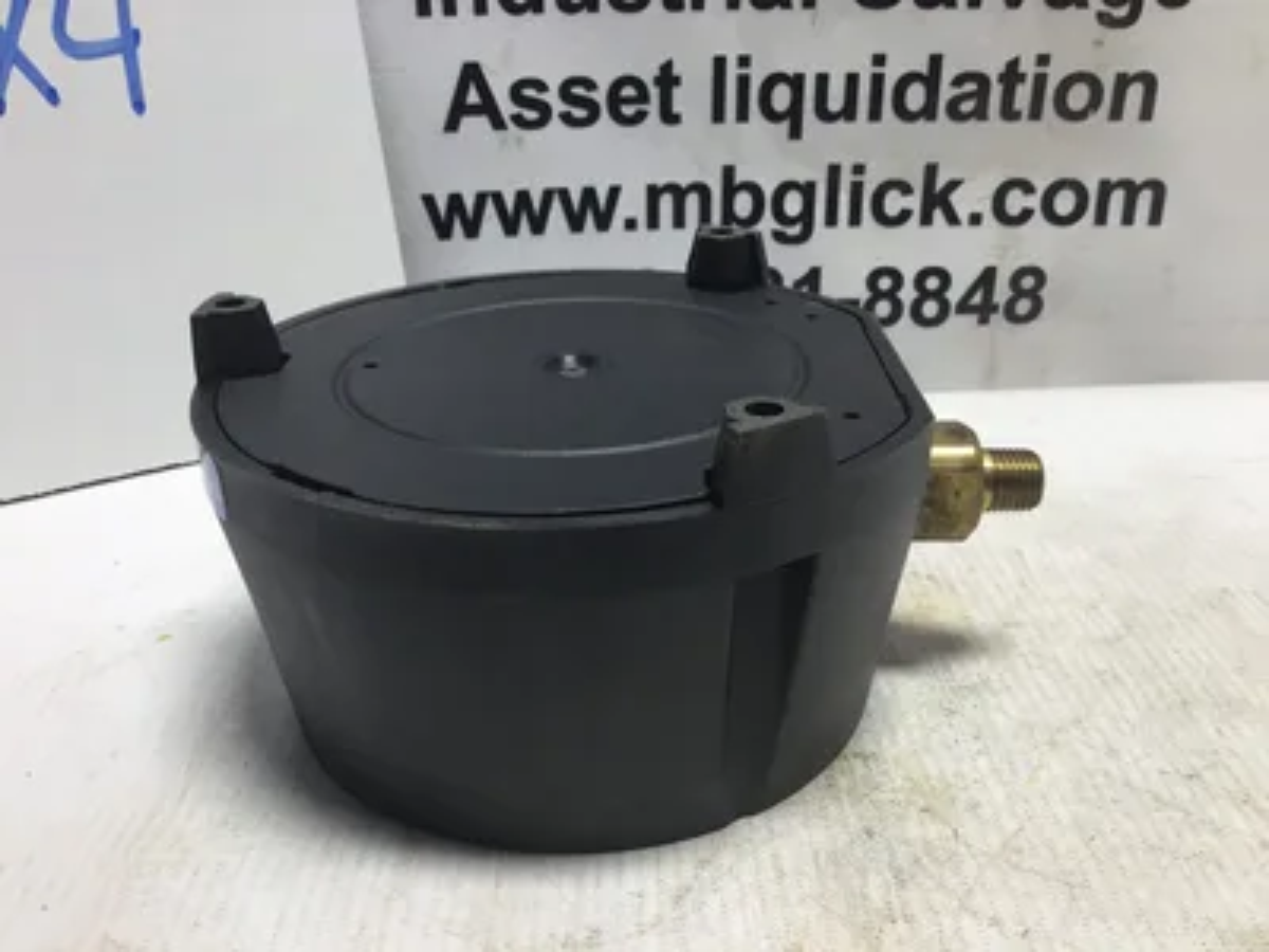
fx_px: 1136
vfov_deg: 45.4
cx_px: 634
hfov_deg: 58.4
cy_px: 476
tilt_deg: -25.1
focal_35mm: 31
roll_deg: +0.1
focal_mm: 3.3
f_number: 2.4
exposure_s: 1/120
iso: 32
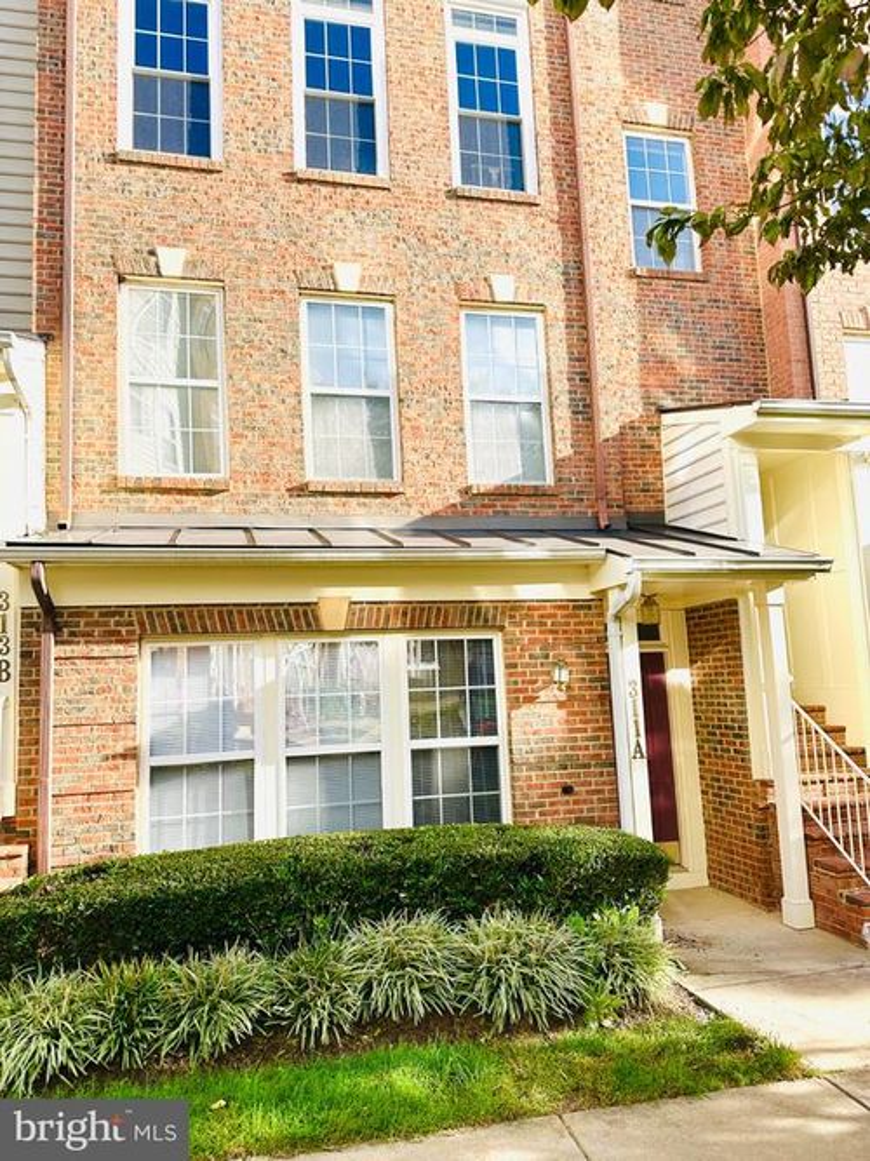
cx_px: 435
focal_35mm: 24
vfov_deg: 71.6
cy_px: 580
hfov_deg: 56.8
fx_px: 805
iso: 80
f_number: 1.78
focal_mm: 6.86
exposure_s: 1/1171
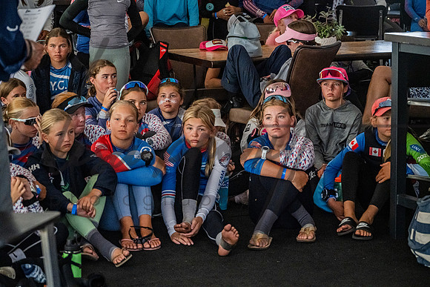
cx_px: 215
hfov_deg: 19.5
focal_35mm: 105
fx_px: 1254
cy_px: 144
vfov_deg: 13.0
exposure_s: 1/1000
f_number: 6.7
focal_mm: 105
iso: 6400
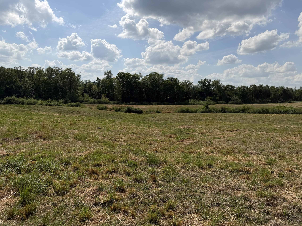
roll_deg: -1.4
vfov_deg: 56.8
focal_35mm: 24
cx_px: 151
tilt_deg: -4.6
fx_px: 209
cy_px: 113
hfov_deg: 71.6
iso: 80
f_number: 1.78
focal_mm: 6.76
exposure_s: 1/10309
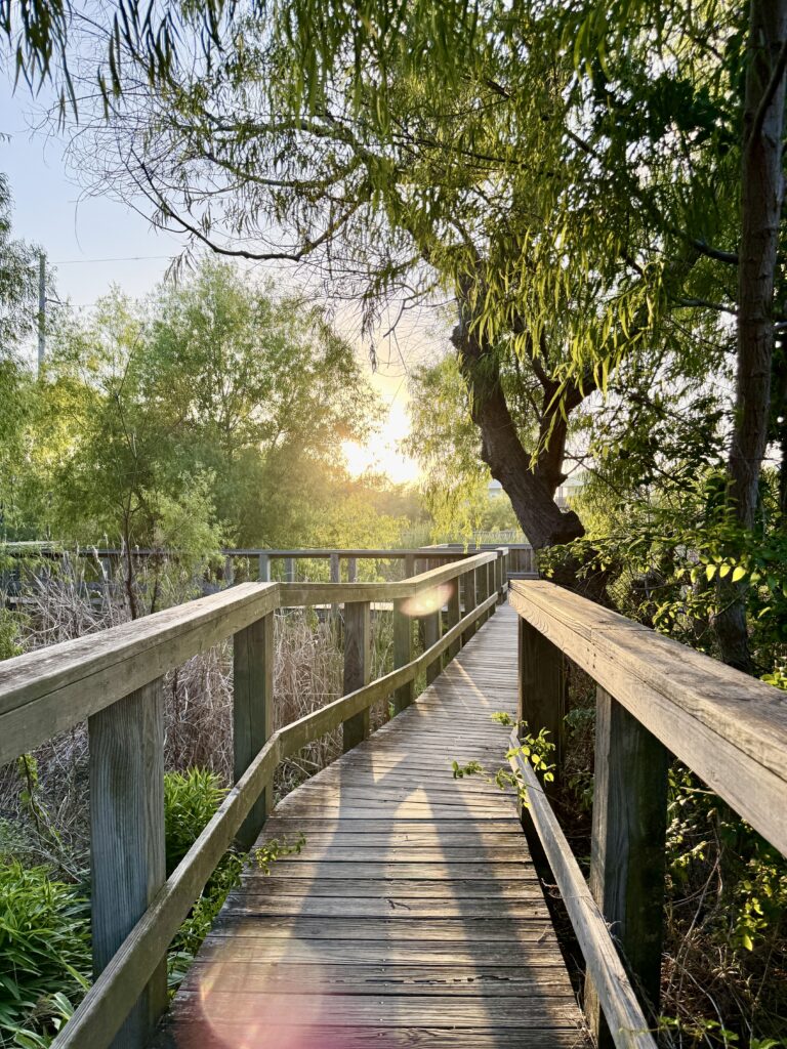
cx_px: 394
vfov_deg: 71.6
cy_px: 524
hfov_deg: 56.8
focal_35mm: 24
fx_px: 728
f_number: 1.78
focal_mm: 6.76
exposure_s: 1/967
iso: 100
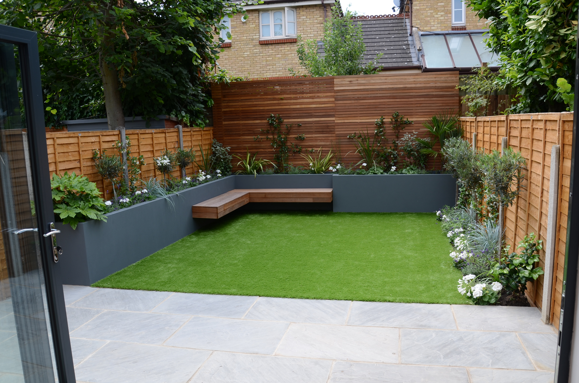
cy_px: 194
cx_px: 295
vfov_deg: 46.2
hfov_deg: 65.6
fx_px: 449
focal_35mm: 28
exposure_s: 1/160
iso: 100
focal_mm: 18
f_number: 6.3
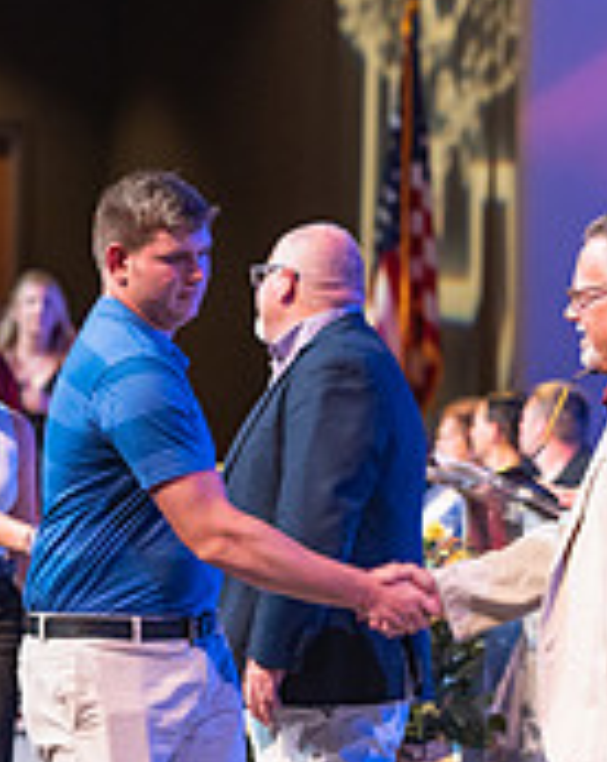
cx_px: 435
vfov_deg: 9.3
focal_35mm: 208
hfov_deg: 7.4
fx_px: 4679
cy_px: 502
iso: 1250
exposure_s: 1/160
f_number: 2.2
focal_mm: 85
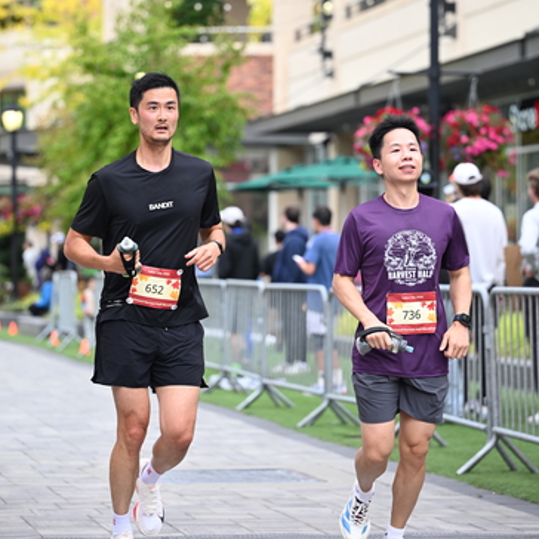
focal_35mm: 135
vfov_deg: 12.9
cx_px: 269
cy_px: 210
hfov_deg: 12.9
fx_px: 2378
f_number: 2.8
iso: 640
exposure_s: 1/1250
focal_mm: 105
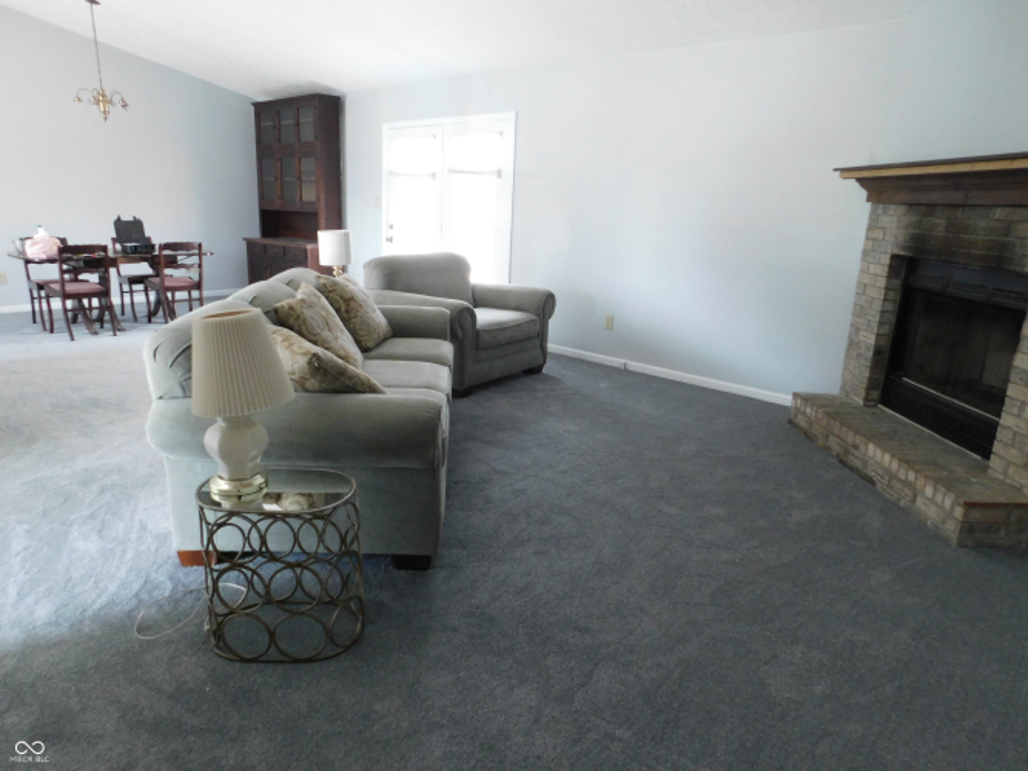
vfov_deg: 58.9
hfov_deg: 73.9
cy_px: 386
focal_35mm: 23
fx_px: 683
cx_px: 514
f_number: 3
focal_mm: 4
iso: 400
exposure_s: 1/30
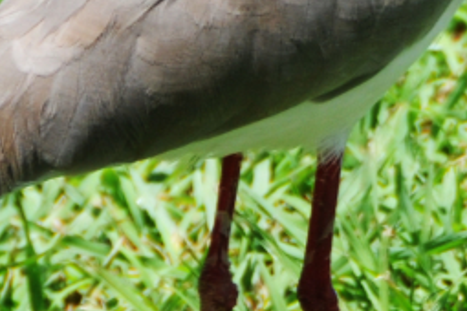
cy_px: 18
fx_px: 15254
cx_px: 434
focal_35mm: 1176
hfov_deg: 1.8
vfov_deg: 1.2
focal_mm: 200
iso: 250
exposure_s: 1/800
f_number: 7.1
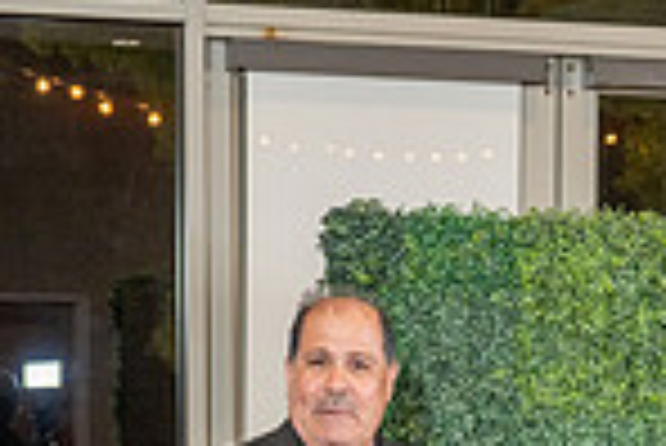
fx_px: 2463
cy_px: 719
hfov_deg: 15.4
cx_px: 369
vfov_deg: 9.9
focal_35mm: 133
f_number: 3.5
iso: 800
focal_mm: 34
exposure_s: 1/160
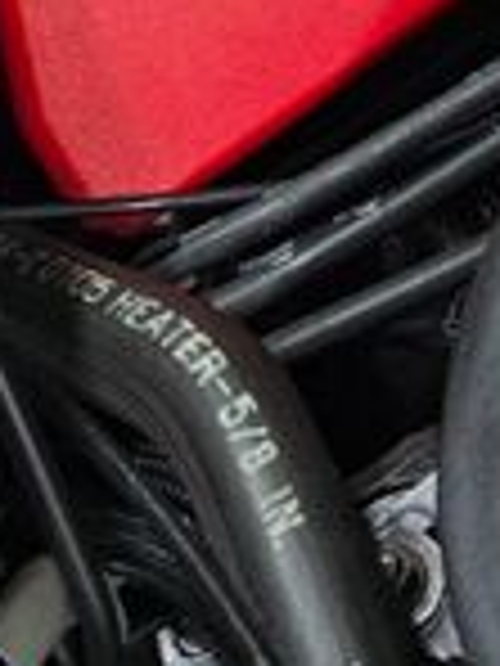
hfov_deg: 10.5
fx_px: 2561
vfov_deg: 12.4
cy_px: -821
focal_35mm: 133
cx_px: 910
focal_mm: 6.3
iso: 500
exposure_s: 1/24
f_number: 1.7
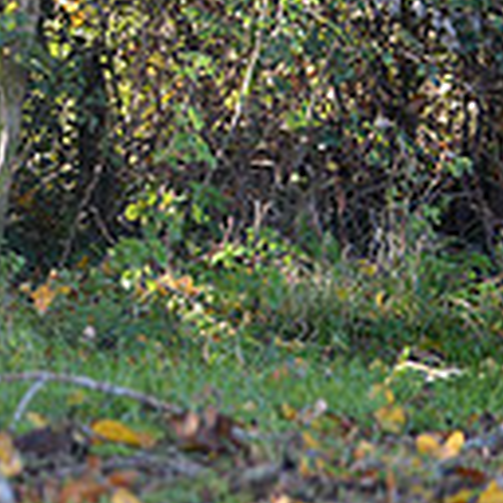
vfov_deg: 6.5
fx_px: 4422
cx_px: -538
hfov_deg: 6.3
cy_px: -153
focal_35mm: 269
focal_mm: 70
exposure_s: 1/1000
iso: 1000
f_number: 2.8
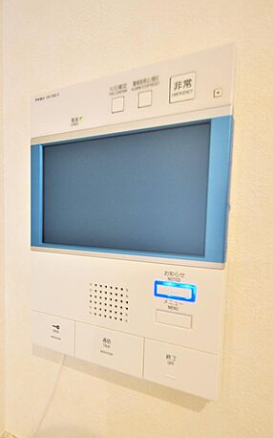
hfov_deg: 71.2
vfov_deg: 97.8
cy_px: 229
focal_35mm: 16
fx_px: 191
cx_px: 129
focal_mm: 10
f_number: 3.5
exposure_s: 1/30
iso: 125
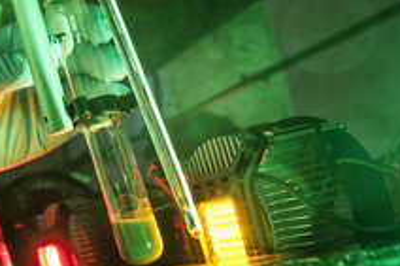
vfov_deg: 20.6
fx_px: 733
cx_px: 31
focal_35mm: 66
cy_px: 124
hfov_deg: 29.2
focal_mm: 23
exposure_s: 1/640
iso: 640
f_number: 5.6
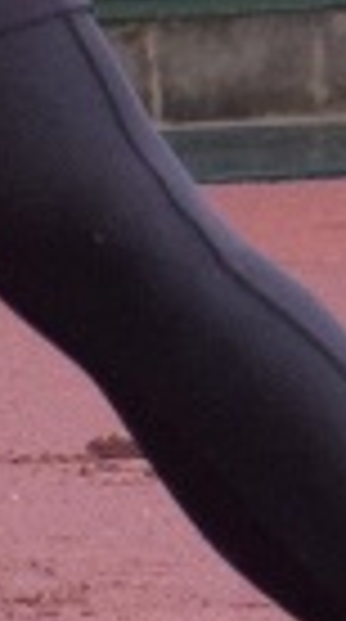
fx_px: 24370
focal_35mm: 1485
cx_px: -544
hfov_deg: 0.8
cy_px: -306
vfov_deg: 1.5
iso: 1250
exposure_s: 1/1000
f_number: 4.8
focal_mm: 130
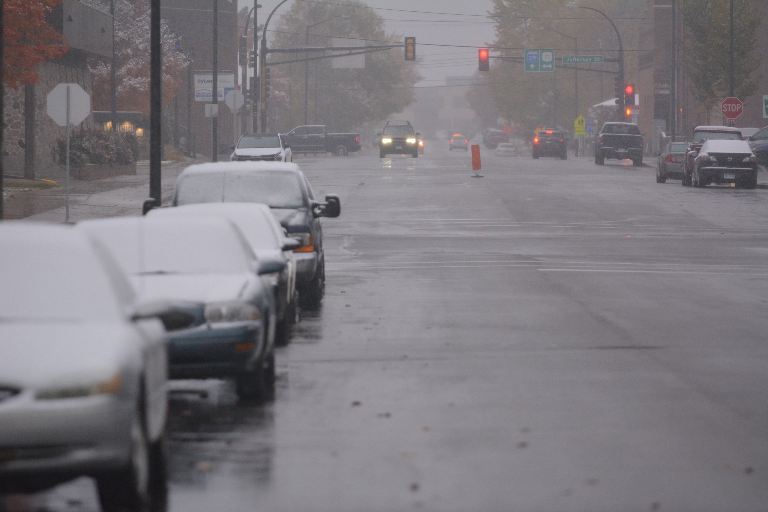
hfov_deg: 7.6
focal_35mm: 270
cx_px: 384
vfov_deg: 5.1
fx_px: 5760
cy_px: 256
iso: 1250
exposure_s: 1/500
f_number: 2.8
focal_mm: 180
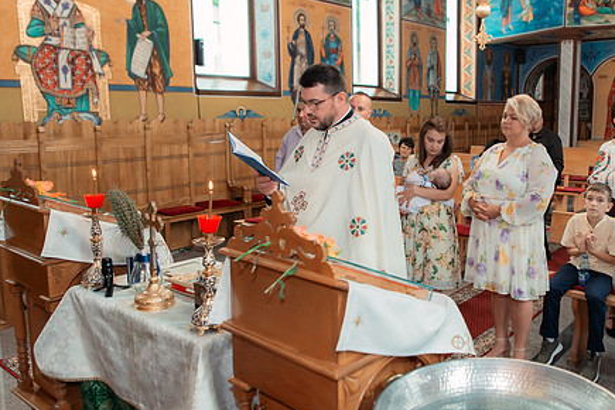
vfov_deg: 40.9
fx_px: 547
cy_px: 157
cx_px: 409
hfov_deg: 57.5
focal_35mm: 32
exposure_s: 1/250
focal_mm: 24
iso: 2000
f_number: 3.5
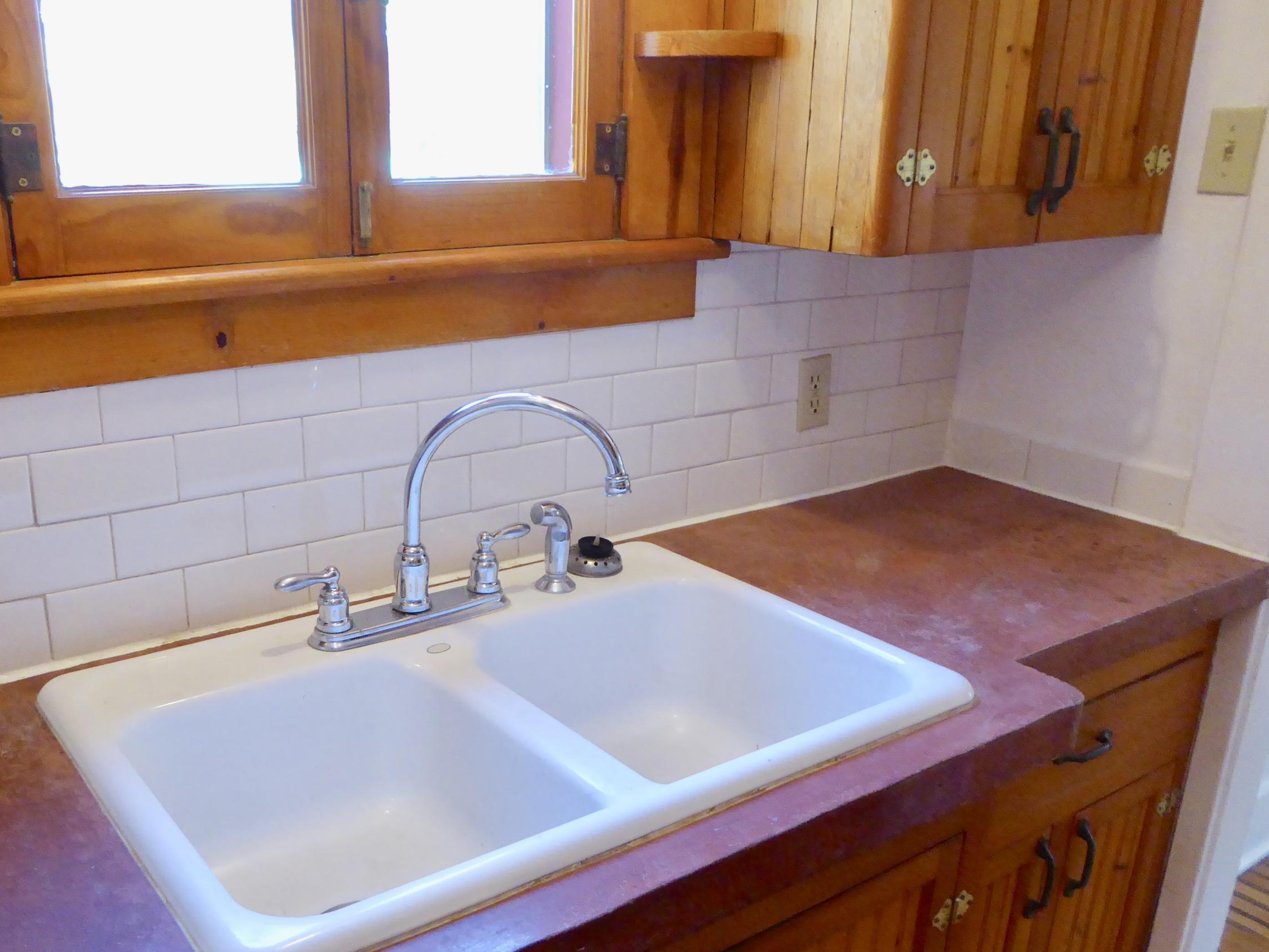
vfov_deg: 42.8
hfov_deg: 54.9
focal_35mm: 33
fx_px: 1210
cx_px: 501
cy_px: 554
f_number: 3.3
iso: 400
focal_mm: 4.3
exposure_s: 1/25
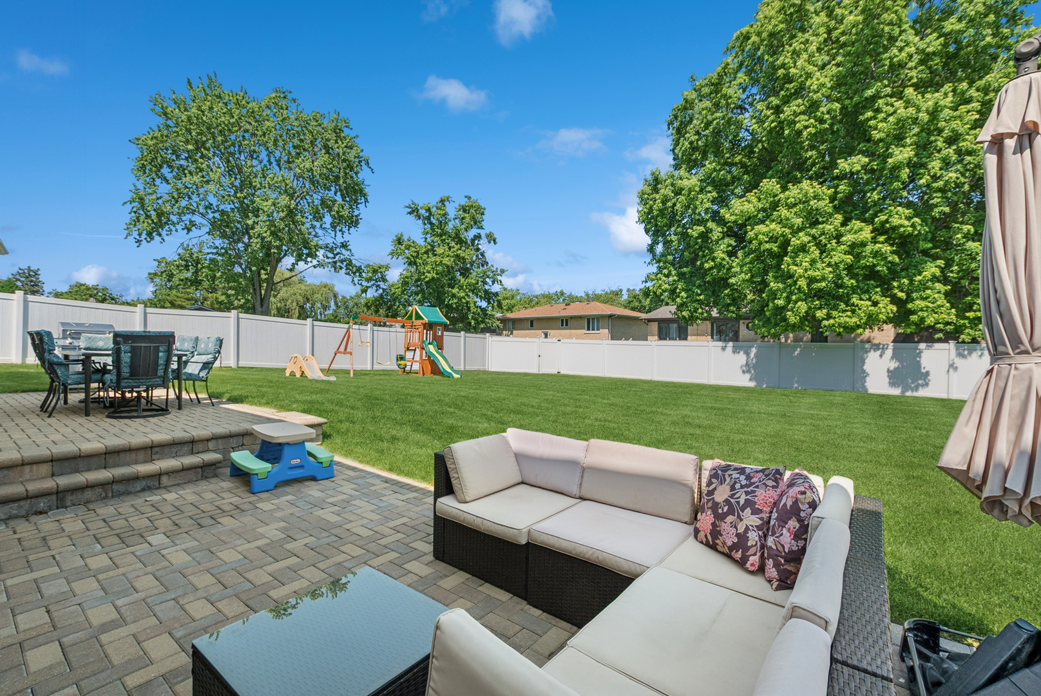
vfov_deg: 77.4
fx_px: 434
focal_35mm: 15
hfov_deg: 100.4
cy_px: 348
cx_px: 520
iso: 400
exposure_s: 1/400
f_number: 8
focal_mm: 10
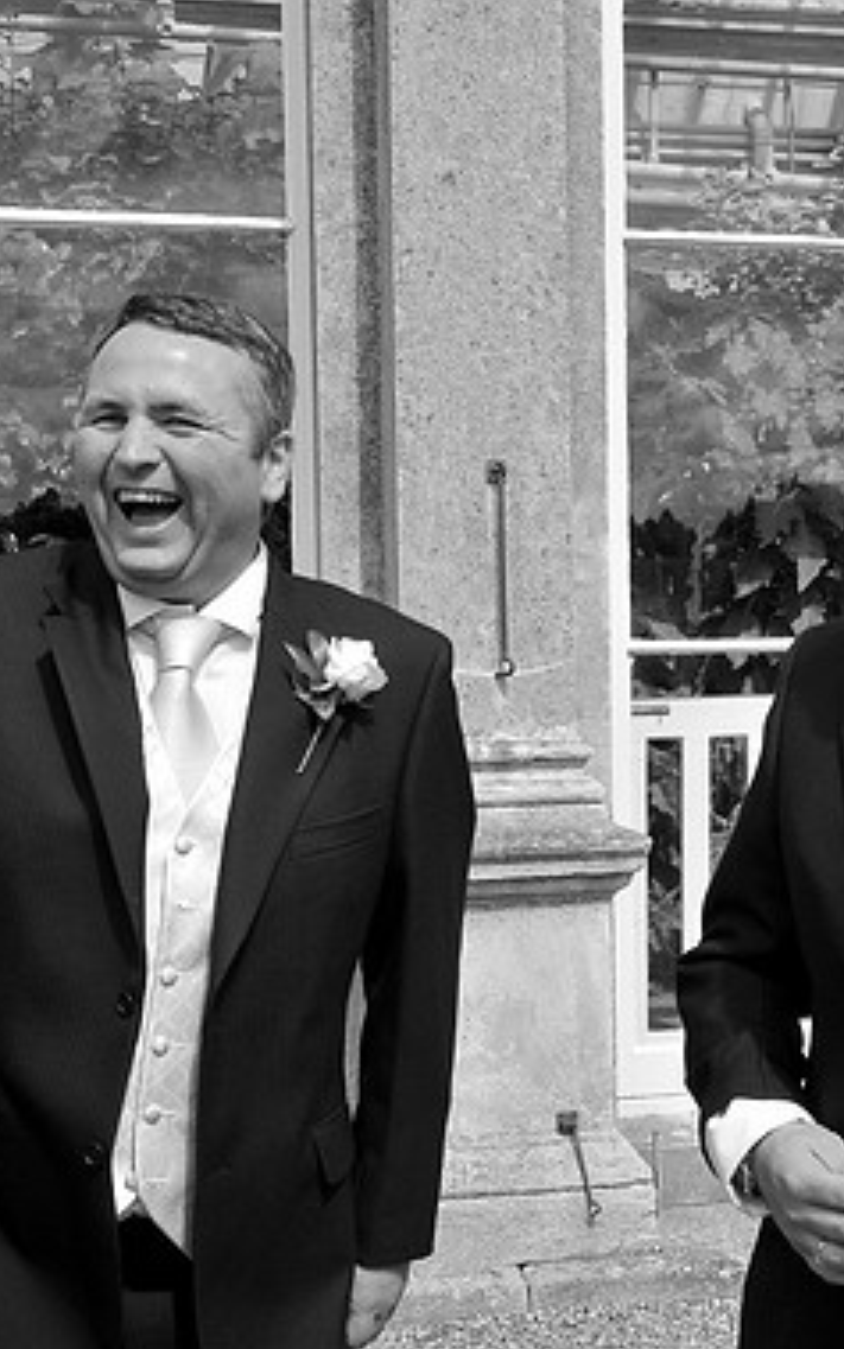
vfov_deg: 37.7
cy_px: 667
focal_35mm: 54
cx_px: 580
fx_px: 1978
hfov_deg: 23.9
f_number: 11
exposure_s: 1/320
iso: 400
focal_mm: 23
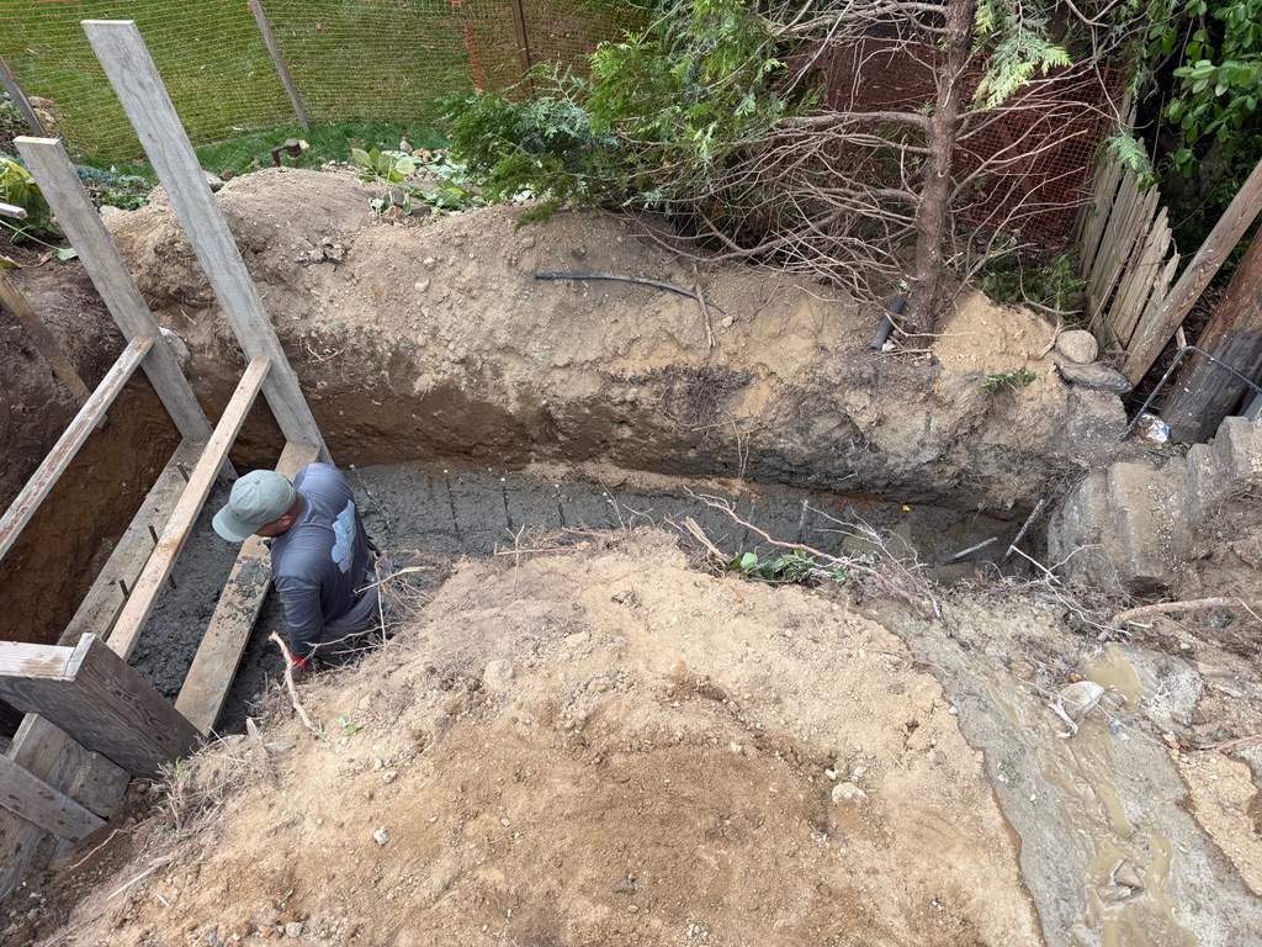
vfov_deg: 56.8
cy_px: 474
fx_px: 875
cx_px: 631
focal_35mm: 24
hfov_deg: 71.6
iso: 80
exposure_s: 1/356
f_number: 1.78
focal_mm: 6.76
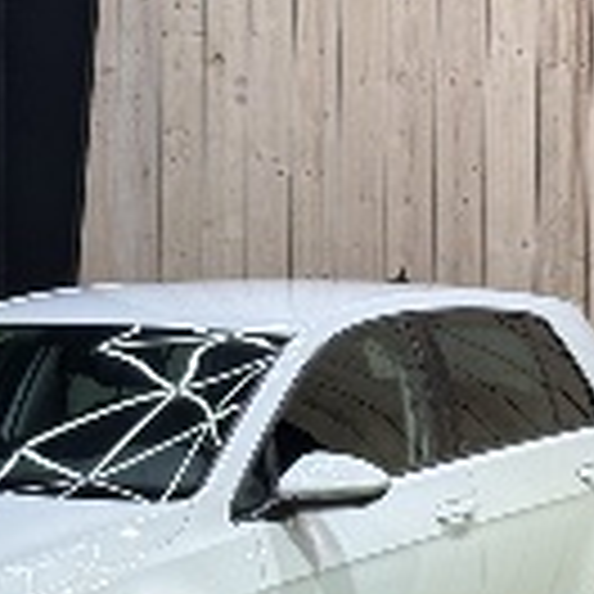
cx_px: 0
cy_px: 356
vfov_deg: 12.0
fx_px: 2815
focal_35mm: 145
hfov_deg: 11.9
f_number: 1.6
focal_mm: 5.96
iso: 25
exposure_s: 1/100
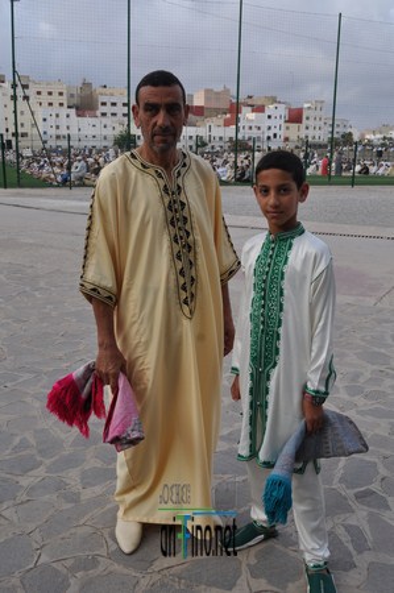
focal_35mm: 34
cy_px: 296
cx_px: 197
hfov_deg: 38.3
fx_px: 568
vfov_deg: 55.2
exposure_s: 1/250
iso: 200
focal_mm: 23
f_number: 8
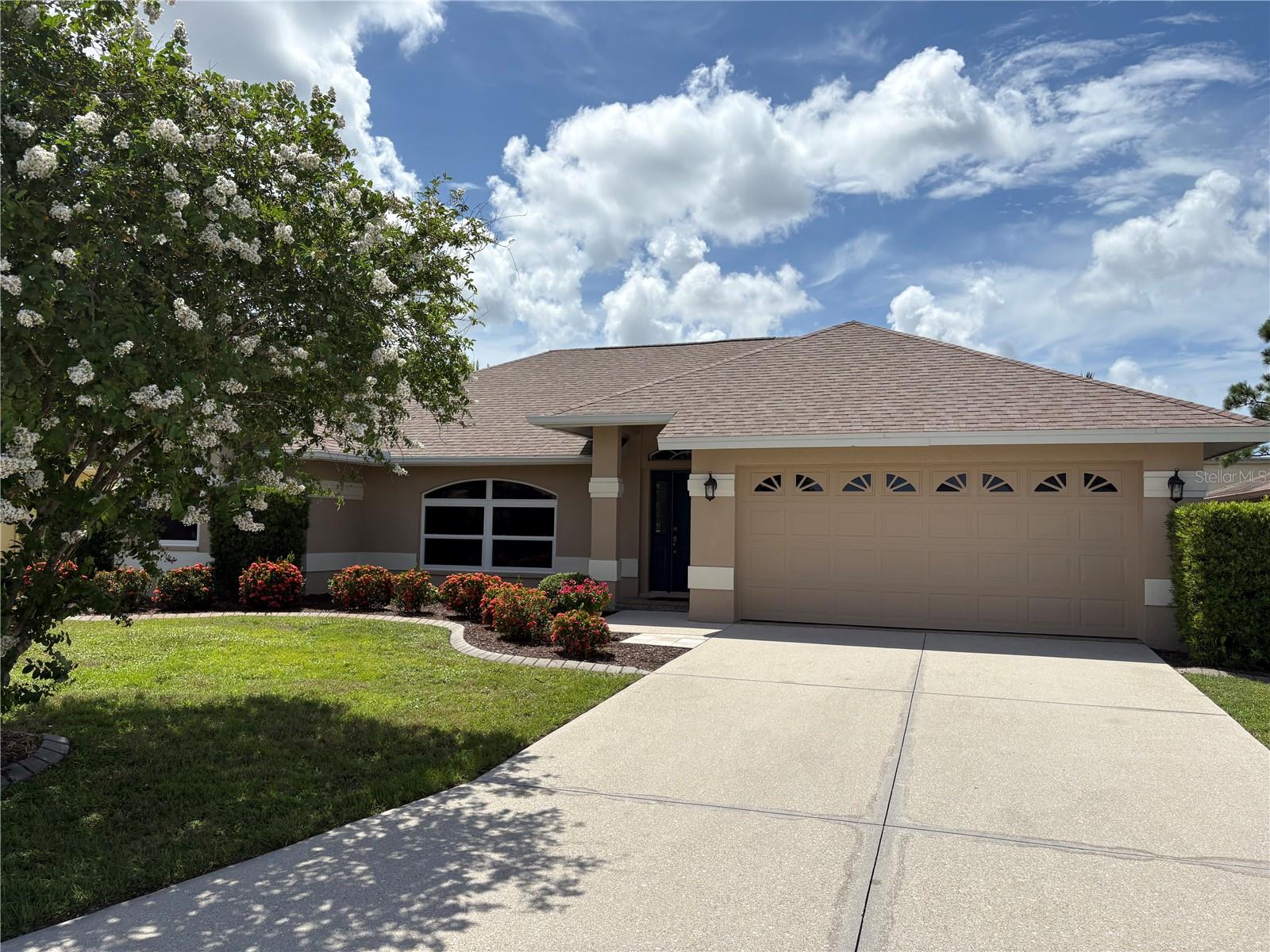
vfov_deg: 53.1
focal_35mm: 26
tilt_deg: +3.7
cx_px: 635
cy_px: 476
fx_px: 954
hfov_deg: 67.3
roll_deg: -0.5
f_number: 1.6
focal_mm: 5.96
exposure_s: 1/6993
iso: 50
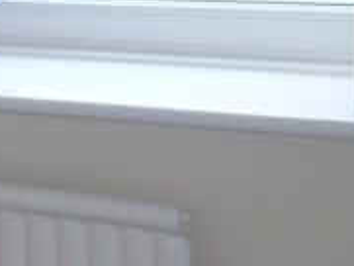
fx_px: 1617
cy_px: 241
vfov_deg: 9.4
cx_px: -467
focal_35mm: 158
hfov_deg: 10.8
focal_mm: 4.6
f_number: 2.8
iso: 100
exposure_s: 1/30
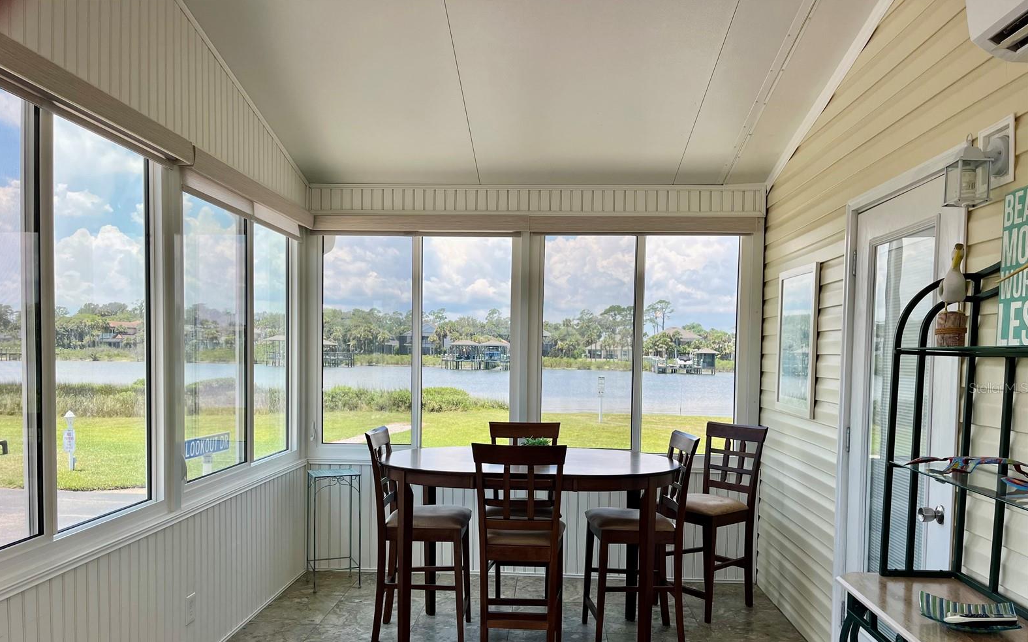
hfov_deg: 66.5
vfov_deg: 44.3
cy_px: 388
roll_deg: -1.7
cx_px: 508
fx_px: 784
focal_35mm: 28
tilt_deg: -2.9
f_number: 1.6
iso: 50
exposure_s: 1/1163
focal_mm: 5.1
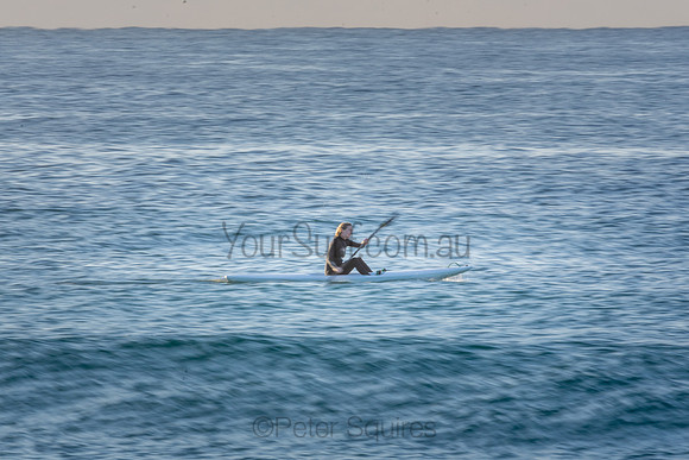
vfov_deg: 1.8
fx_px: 14705
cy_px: 230
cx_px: 344
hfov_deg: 2.7
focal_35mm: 768
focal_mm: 500
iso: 100
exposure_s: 1/20
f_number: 25
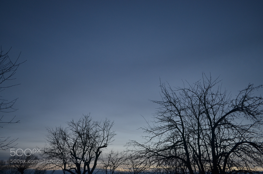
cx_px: 132
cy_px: 87
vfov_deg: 47.7
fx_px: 197
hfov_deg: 67.5
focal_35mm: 27
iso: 200
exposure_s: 1/80
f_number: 3.5
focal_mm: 18
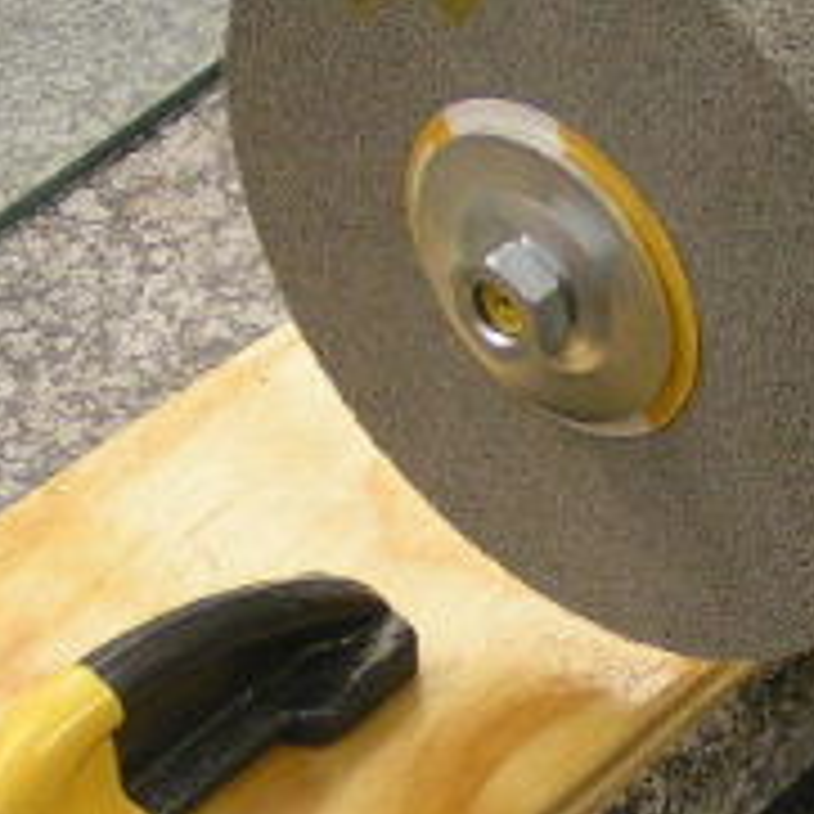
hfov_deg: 14.6
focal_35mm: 119
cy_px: 423
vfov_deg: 14.7
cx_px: 630
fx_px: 3166
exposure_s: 1/30
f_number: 2.8
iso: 80
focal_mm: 5.8
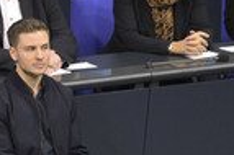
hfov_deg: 3.3
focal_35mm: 630
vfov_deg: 2.2
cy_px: 131
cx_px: -66
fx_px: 4090
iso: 10000
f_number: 5.6
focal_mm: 200
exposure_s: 1/320
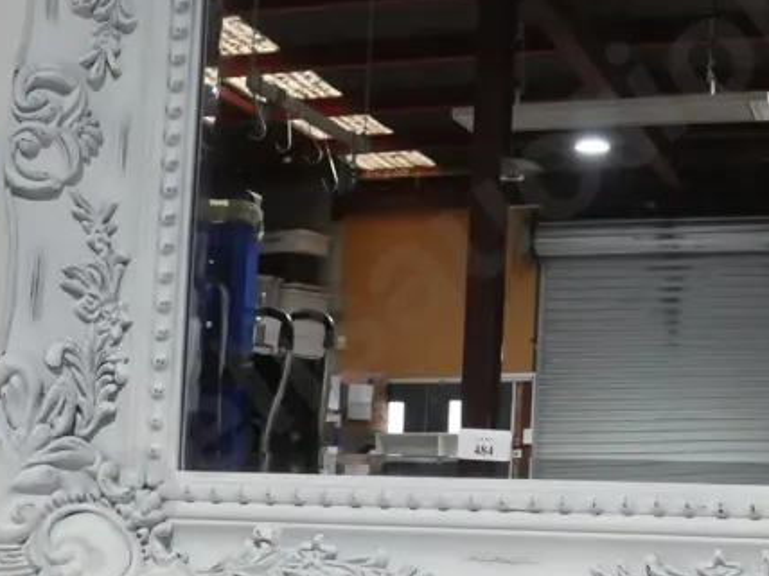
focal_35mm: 67
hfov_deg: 28.8
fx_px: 1488
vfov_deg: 21.9
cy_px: 221
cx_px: 496
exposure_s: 1/60
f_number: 9
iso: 2500
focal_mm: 14
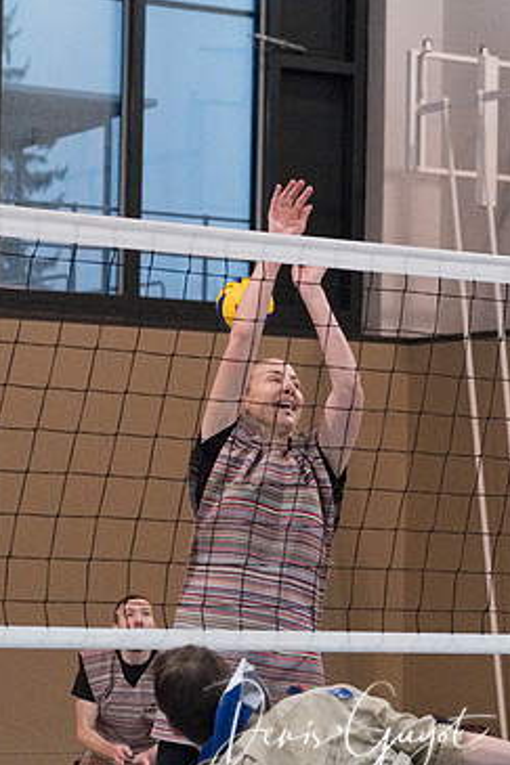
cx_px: 350
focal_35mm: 140
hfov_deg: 9.8
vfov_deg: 14.7
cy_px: 365
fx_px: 2978
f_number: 2.8
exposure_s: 1/500
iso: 6400
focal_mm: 50
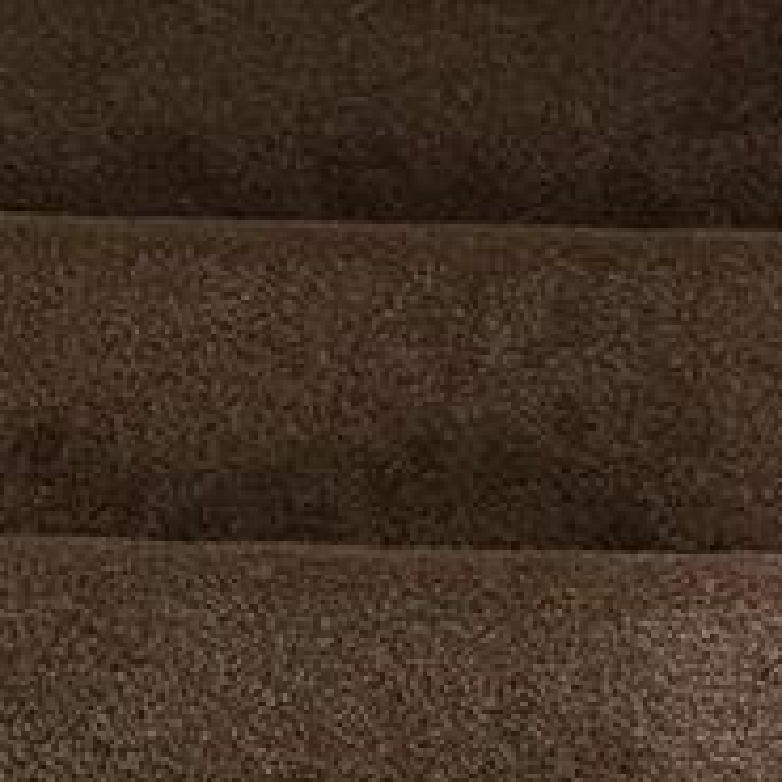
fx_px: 4498
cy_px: 68
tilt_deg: +9.3
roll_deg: -1.3
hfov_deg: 9.9
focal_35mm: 176
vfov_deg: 9.9
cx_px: 271
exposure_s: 1/54
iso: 800
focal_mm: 6.76
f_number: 1.78
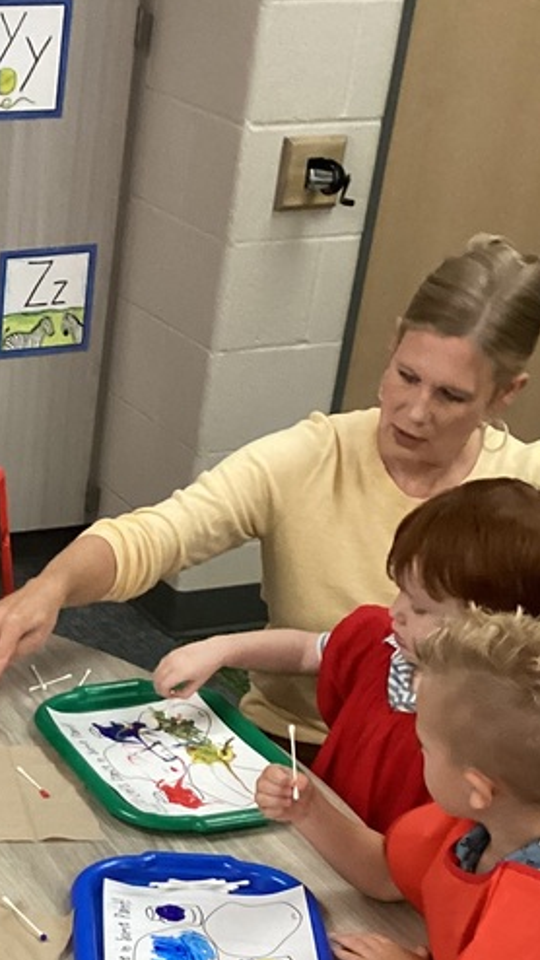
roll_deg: -1.2
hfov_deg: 16.2
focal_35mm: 70
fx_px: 1781
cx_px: -192
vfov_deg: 28.4
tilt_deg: -34.9
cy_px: 943
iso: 250
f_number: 2.4
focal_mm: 3.3
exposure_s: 1/60
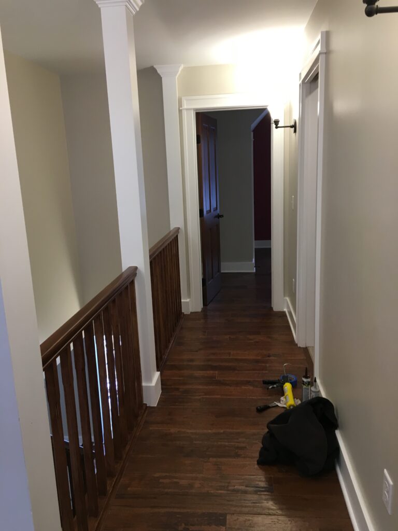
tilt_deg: -12.2
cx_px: 199
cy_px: 266
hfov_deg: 48.2
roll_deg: +3.3
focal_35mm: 29
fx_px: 445
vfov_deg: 61.7
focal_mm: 4.15
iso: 64
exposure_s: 1/30
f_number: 2.2
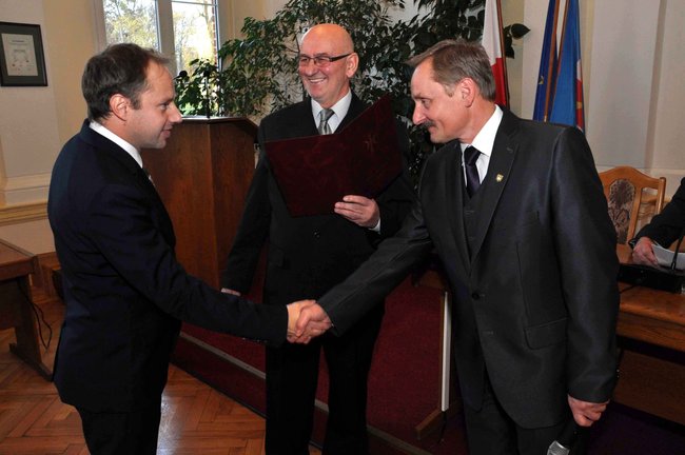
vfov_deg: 39.9
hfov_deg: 57.3
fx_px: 627
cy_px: 228
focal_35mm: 33
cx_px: 342
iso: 800
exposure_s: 1/60
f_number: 13
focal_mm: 22
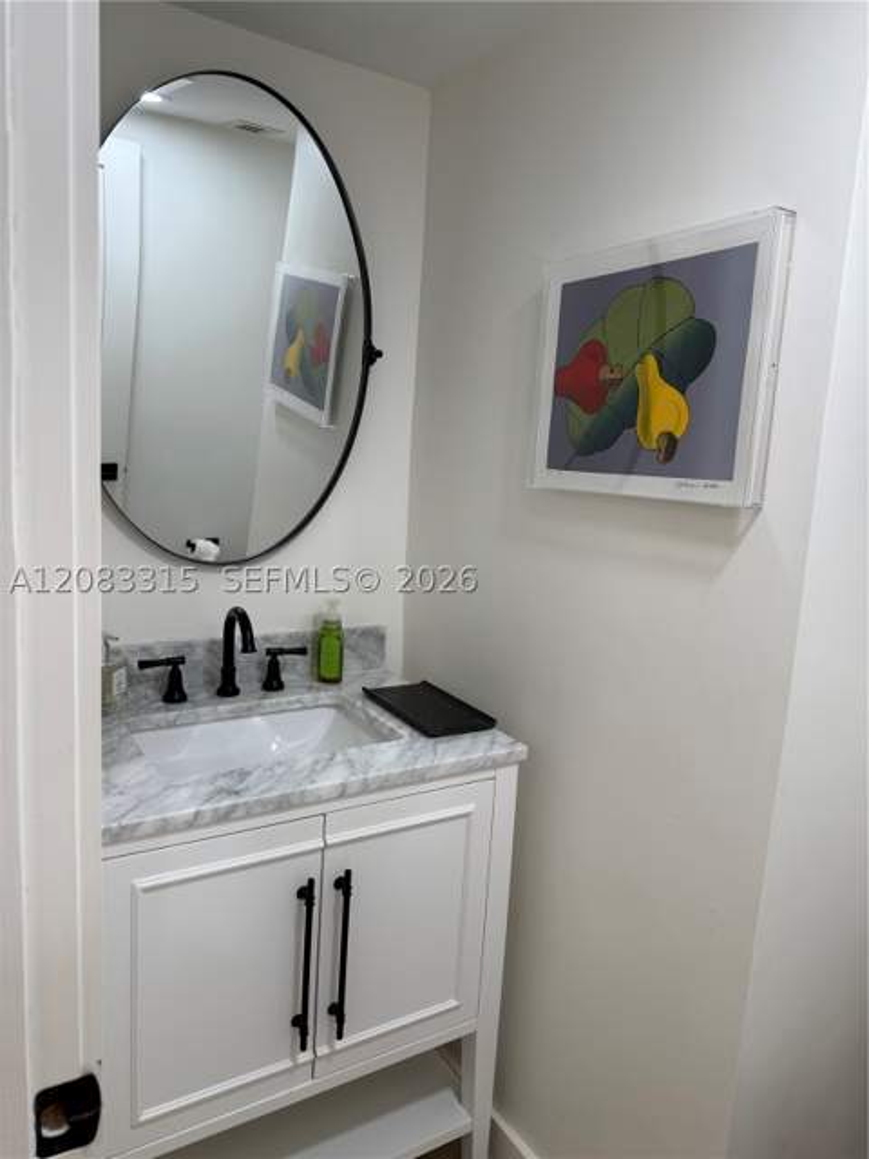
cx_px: 434
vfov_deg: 71.6
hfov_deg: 56.8
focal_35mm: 24
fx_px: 803
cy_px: 580
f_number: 1.78
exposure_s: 1/120
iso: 100
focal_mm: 6.76
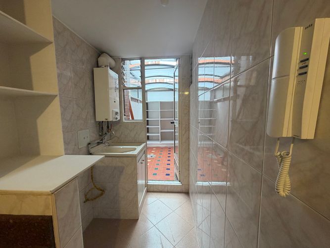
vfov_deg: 85.7
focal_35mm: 14
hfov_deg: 102.1
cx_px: 165
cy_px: 124
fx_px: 133
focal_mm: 2.22
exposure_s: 1/60
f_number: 2.2
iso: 200
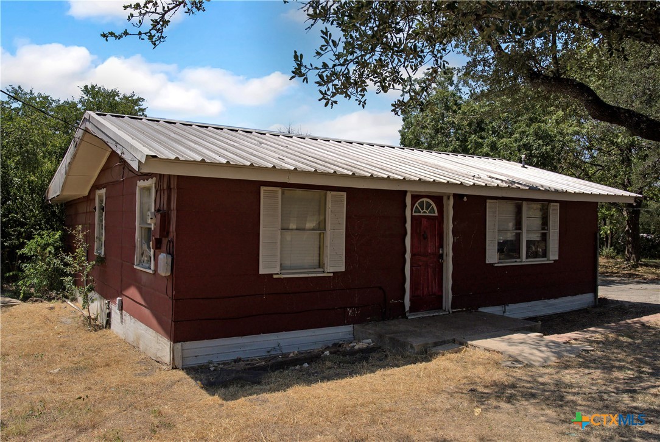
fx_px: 514
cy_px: 221
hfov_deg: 65.4
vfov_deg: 46.5
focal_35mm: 28
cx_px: 330
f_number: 16
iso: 640
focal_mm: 28
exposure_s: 1/1600
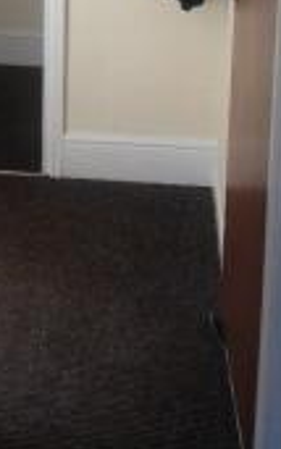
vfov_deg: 20.8
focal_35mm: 95
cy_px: -43
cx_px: 39
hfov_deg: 13.7
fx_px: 1163
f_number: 2.4
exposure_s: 1/60
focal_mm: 4.28
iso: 50
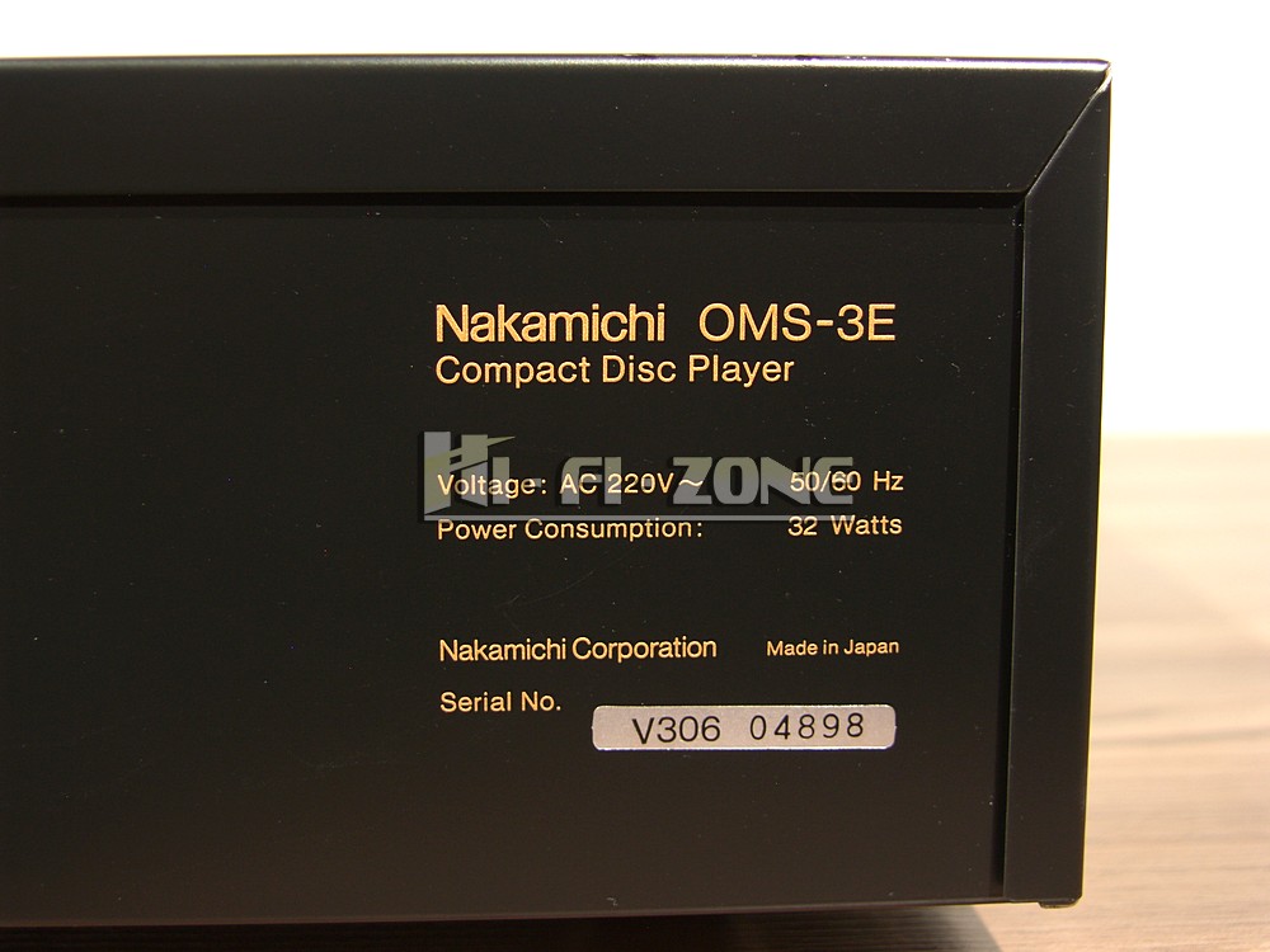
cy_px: 476
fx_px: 2201
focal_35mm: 60
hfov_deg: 32.2
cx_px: 635
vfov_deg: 24.4
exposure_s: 1/60
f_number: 2.8
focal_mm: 15.5
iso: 50
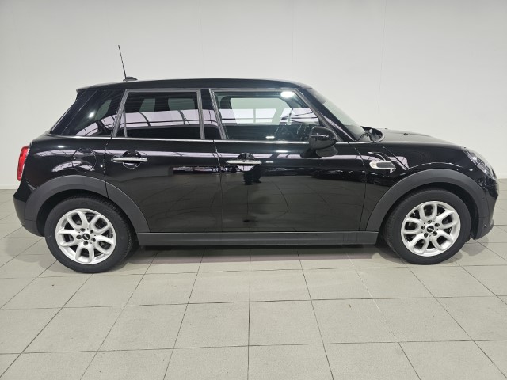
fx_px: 337
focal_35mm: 23
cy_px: 190
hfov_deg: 73.9
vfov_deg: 58.9
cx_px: 254
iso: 80
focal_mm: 6.3
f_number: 1.7
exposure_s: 1/100
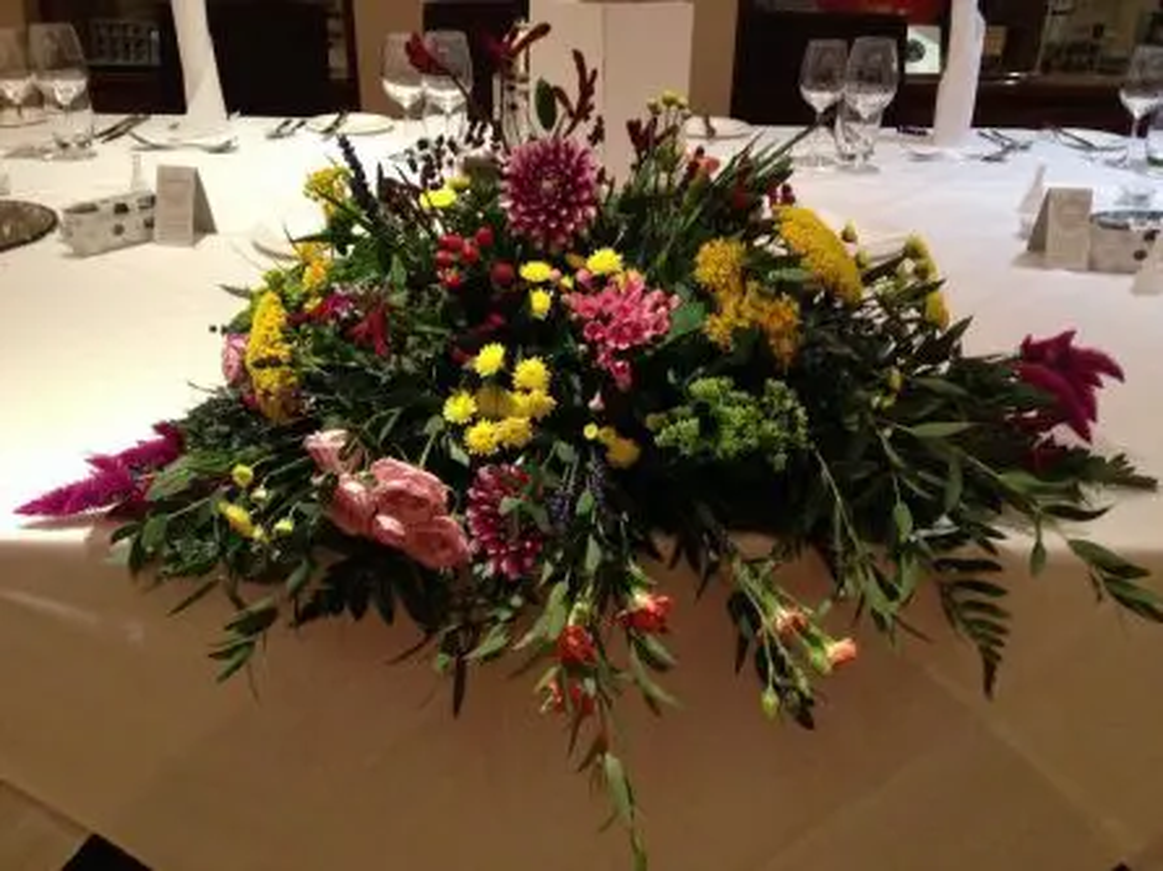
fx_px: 1175
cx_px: 582
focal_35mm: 35
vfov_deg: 40.7
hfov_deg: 52.7
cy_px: 436
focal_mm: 4.28
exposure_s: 1/20
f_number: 2.4
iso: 160
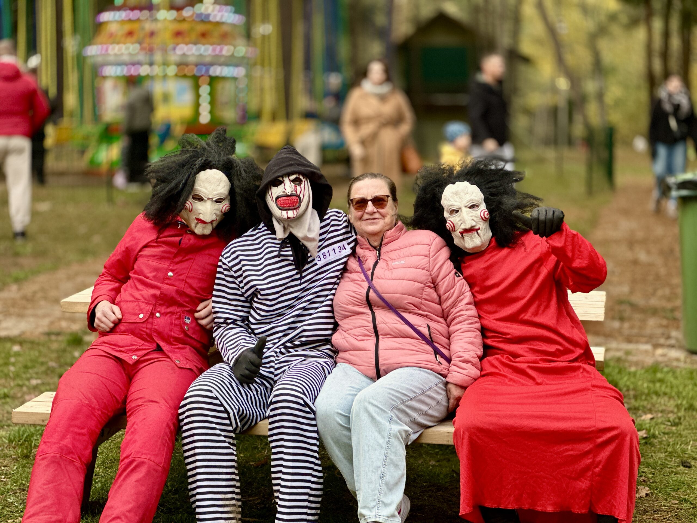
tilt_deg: -4.6
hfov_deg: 25.3
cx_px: 348
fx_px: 1550
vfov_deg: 19.1
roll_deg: +0.2
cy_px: 262
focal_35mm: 77
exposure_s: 1/121
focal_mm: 9
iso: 160
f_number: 2.8
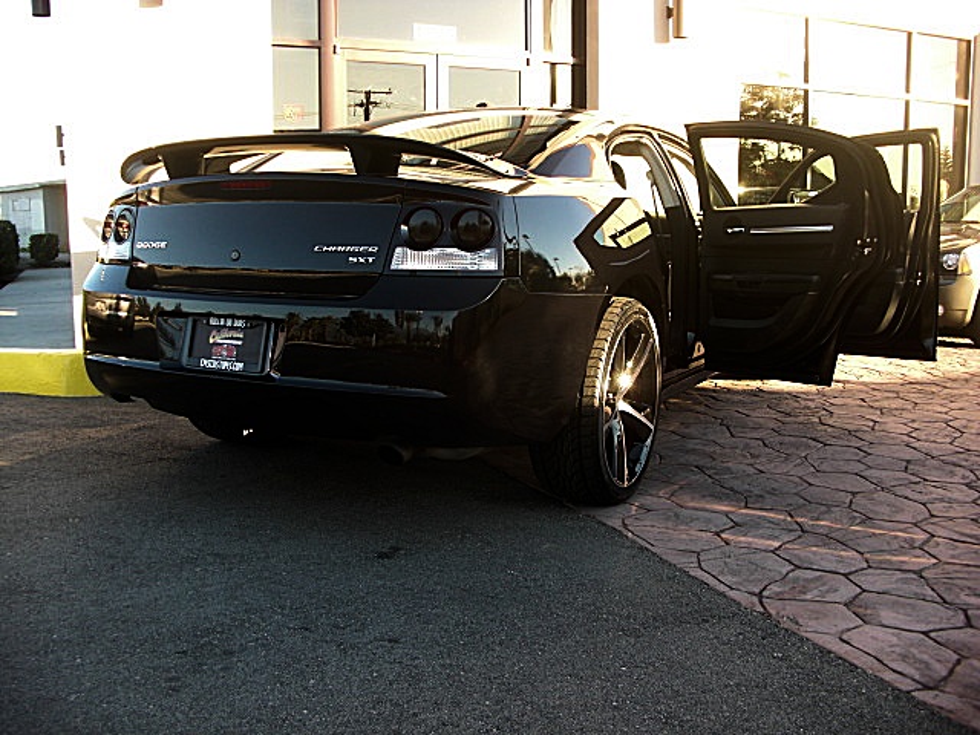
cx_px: 490
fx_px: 1019
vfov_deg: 39.7
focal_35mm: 36
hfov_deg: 51.4
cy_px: 368
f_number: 2.8
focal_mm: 6.3
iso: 50
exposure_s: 1/100
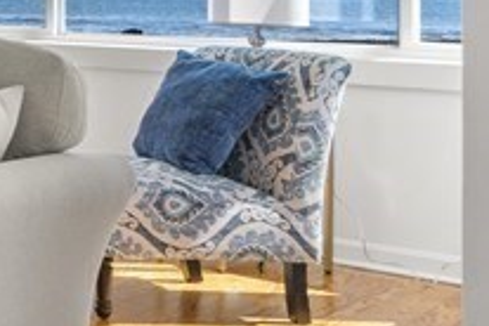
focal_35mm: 79
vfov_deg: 16.7
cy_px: -34
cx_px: -654
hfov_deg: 15.4
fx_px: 1073
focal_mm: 16
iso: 100
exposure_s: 1/15
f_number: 7.1
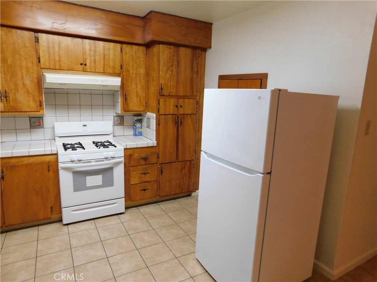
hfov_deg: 73.9
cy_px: 141
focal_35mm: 23
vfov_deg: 58.9
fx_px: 250
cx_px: 188
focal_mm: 4
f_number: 3
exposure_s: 1/30
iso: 280
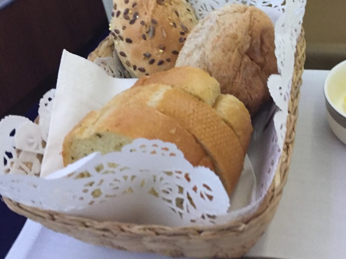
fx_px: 440
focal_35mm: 44
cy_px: 80
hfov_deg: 42.3
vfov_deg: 32.5
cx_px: 235
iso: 250
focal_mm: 4.15
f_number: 2.2
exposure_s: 1/25
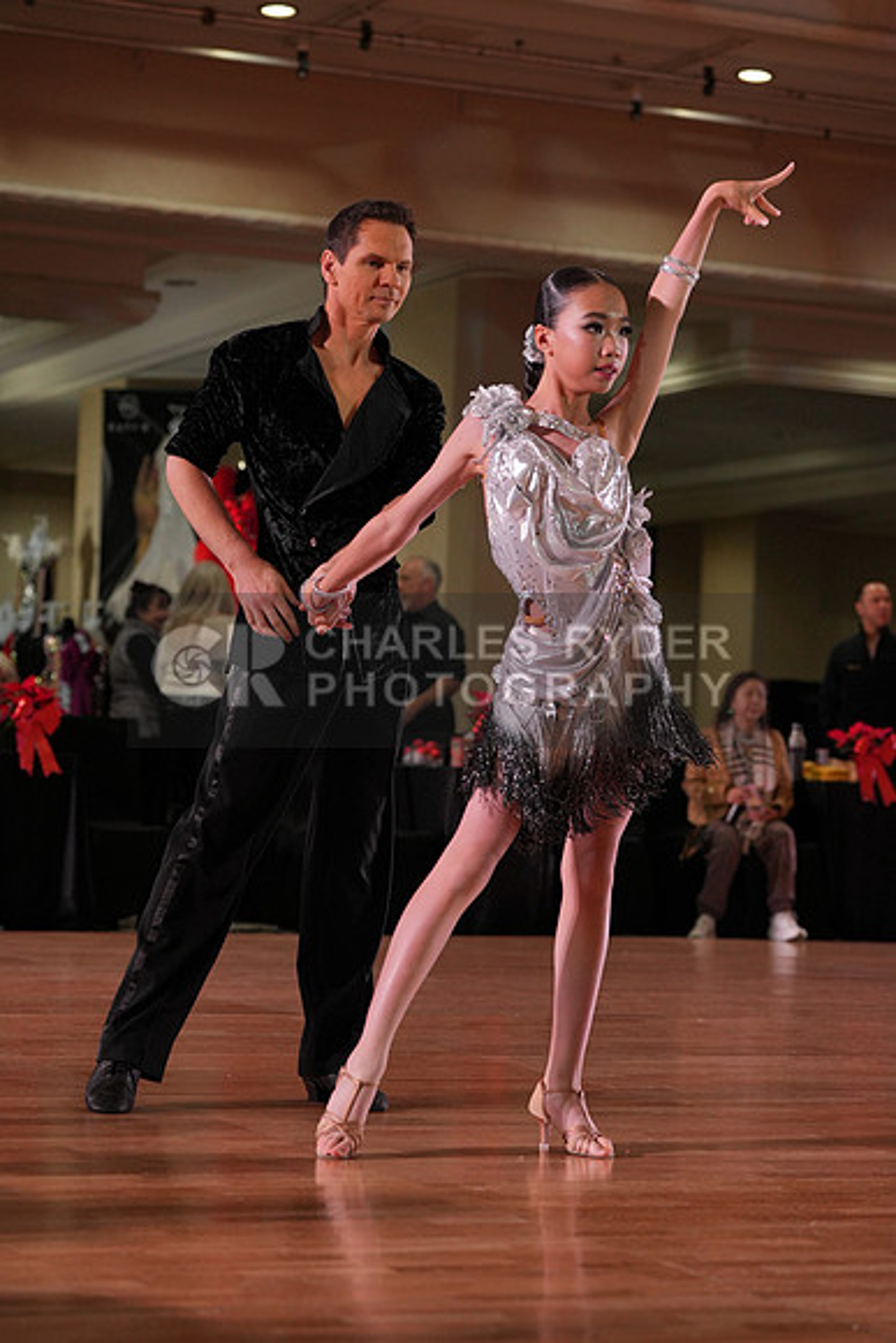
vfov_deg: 24.2
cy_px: 672
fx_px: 3134
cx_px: 448
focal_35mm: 84
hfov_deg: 16.3
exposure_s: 1/500
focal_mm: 84
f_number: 4
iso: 1250
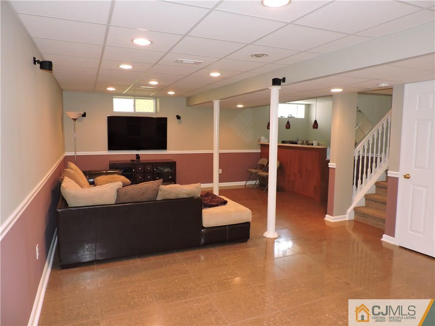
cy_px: 163
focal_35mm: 24
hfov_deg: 71.6
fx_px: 302
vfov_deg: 56.8
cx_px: 218
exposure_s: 1/30
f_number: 3
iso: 400
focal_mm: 4.3
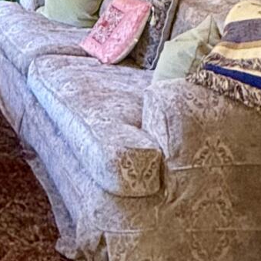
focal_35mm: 73
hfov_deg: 19.9
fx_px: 623
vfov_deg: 21.0
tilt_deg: -2.8
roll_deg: -2.2
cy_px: -97
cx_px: -151
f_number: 2.2
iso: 500
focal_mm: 2.22
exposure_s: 1/60
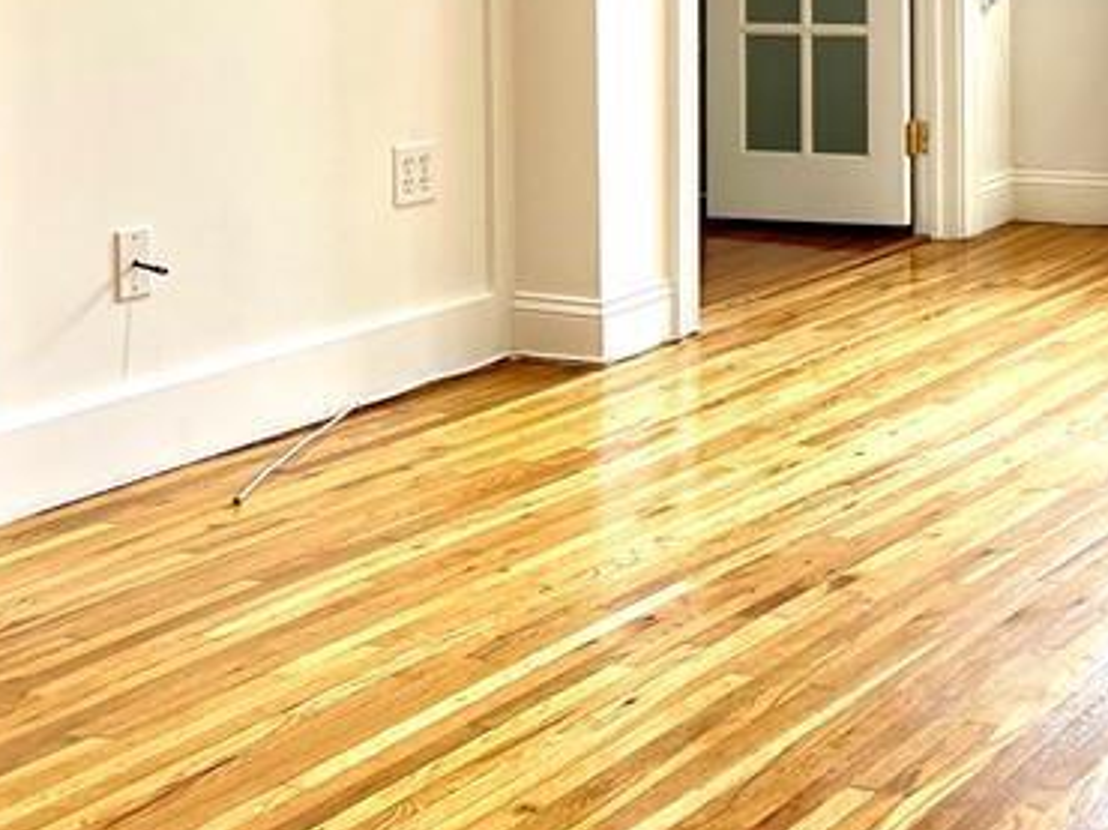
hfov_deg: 25.4
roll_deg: +0.0
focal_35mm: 72
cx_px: 1162
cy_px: -87
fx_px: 2303
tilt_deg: -1.6
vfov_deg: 19.5
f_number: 1.5
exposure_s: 1/185
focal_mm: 5.7
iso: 40
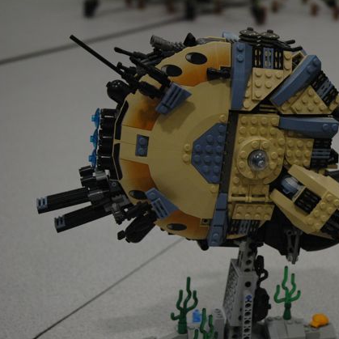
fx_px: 820
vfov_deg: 23.4
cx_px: 252
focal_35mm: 74
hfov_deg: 23.1
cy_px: 169
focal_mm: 38
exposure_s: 1/125
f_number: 4.2
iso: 1100
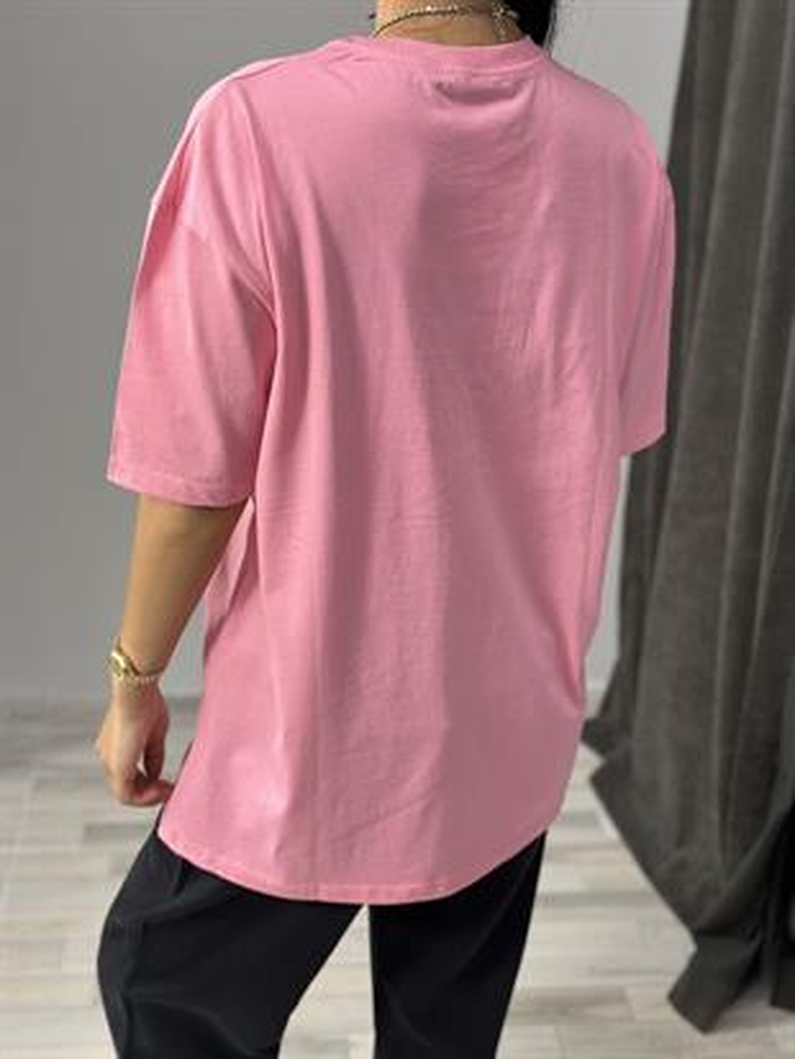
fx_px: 1469
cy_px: 530
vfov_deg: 39.6
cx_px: 398
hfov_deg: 30.3
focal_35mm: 48
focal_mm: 6.86
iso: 125
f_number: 1.78
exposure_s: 1/100
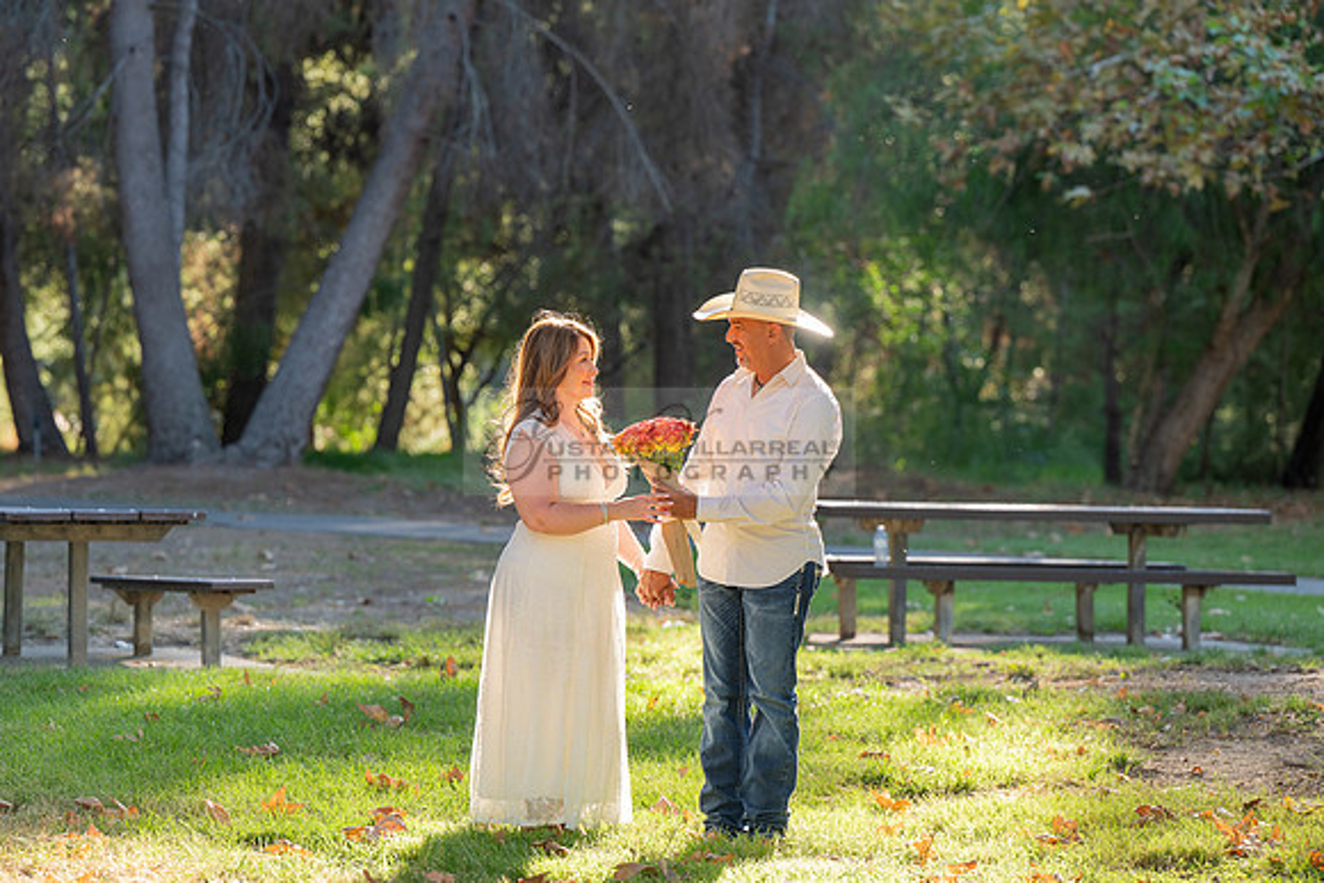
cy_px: 410
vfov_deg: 9.0
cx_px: 591
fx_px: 5593
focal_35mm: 152
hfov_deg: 13.5
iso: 200
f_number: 4
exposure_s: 1/200
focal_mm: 135
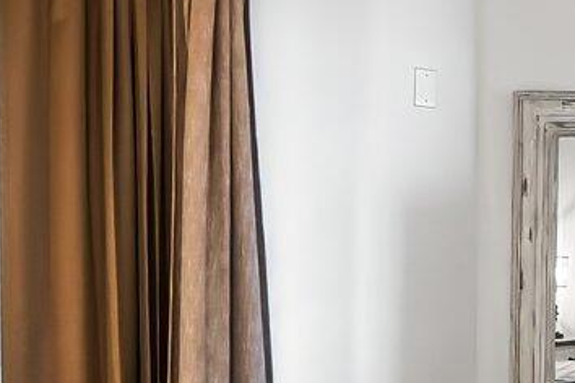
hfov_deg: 23.1
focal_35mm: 81
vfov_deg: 16.8
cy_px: 279
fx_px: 1294
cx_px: 676
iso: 12800
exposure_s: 1/2.5
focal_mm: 14
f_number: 9
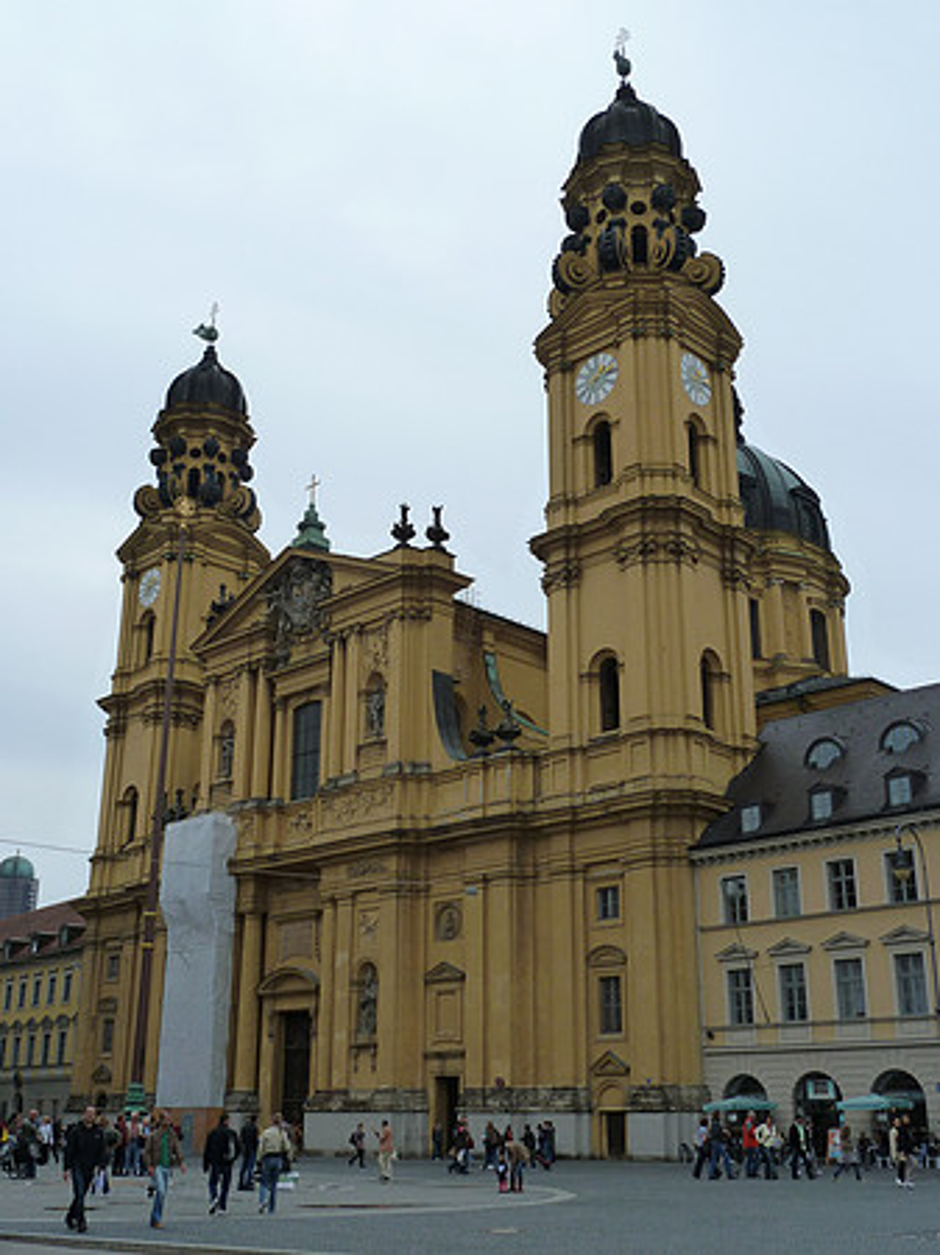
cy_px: 628
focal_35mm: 37
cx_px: 470
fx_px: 1341
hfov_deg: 38.6
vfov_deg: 50.2
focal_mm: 6.1
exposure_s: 1/500
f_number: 5
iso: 125
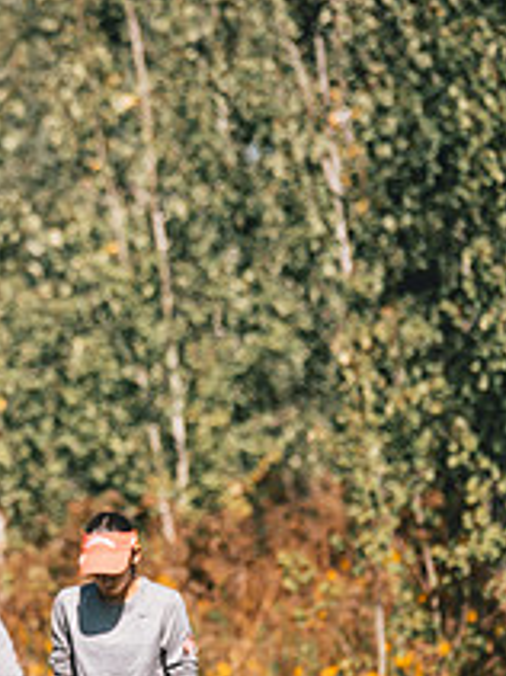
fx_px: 9443
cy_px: 549
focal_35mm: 484
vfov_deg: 4.1
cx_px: -91
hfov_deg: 3.1
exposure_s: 1/4000
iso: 200
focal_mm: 150
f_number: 2.8
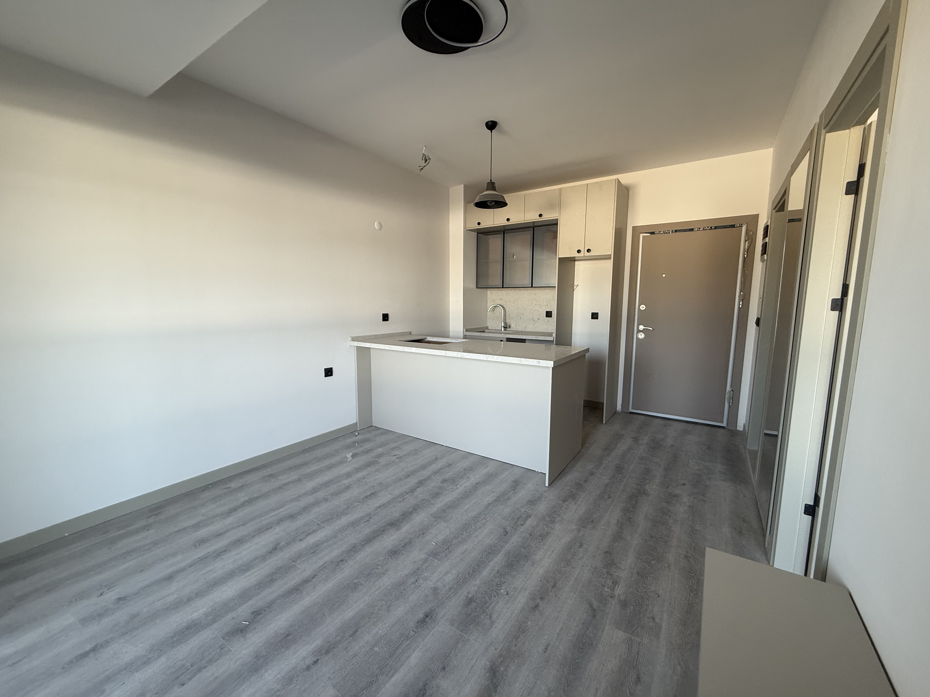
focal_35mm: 14
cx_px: 465
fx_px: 376
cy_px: 348
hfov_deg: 102.1
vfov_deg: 85.7
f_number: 2.2
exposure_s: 1/99
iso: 160
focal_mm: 2.22
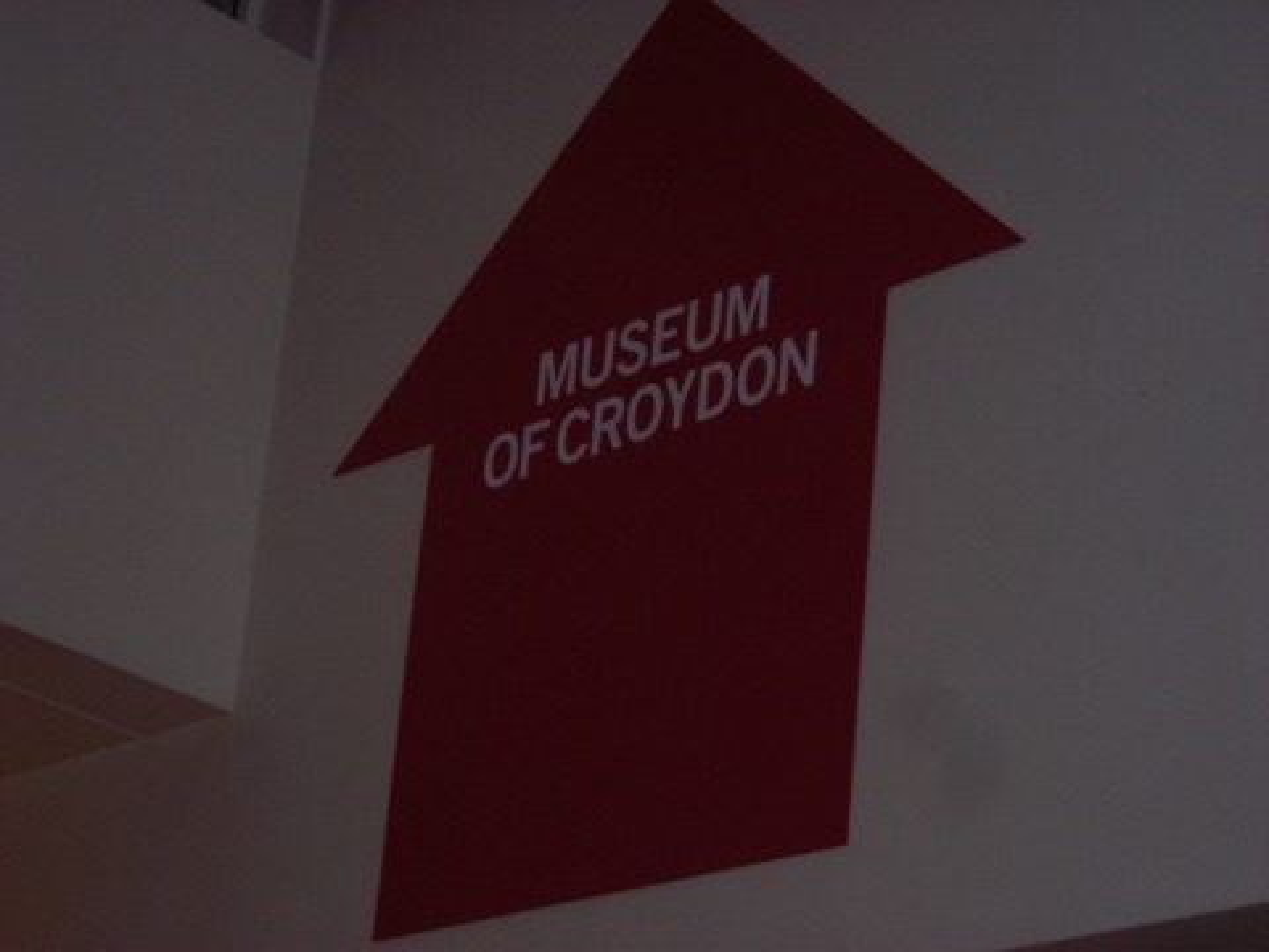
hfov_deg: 19.1
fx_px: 3776
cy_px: 476
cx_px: 634
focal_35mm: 103
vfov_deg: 14.4
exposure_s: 1/60.1
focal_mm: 17
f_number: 4.9
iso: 188
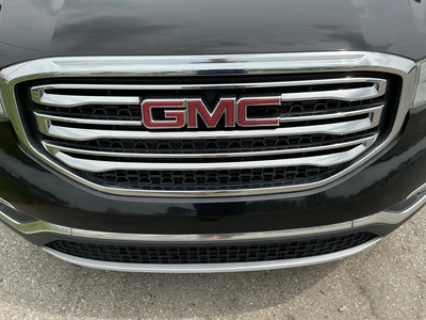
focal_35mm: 28
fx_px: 345
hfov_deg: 63.4
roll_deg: -1.2
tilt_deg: -35.0
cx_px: 213
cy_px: 160
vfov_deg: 49.7
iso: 25
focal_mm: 3
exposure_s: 1/978
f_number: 1.8
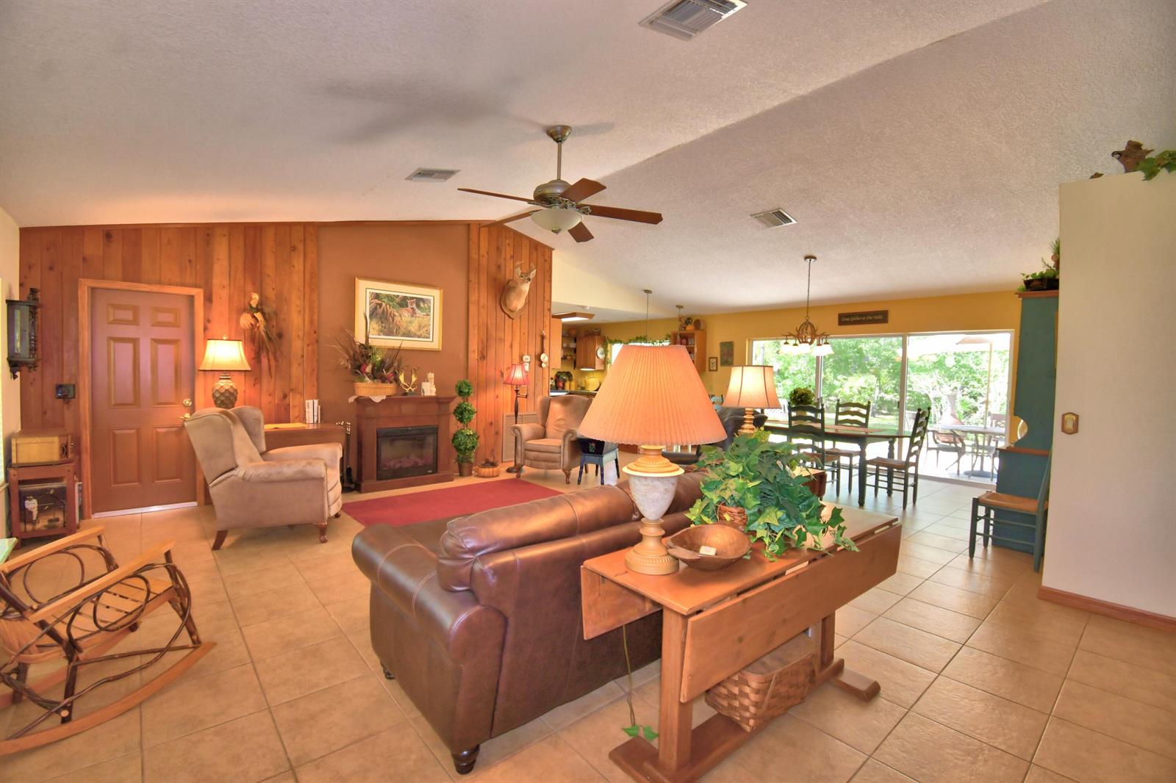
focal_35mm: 15
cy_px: 392
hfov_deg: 100.4
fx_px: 490
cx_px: 588
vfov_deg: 77.3
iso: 200
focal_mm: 10
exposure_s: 1/30
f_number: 4.5
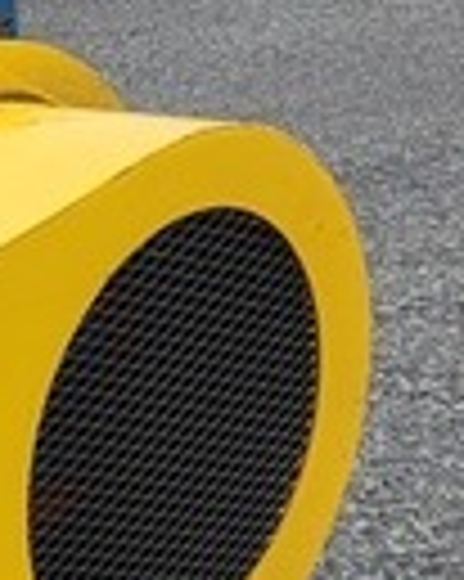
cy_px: 414
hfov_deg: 7.4
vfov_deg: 12.3
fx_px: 2698
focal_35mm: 157
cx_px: -1324
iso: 40
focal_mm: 5.4
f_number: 1.8
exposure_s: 1/214
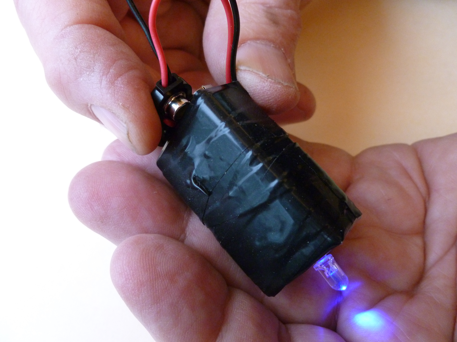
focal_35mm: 28
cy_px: 171
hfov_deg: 63.4
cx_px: 228
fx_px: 370
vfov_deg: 49.7
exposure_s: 1/60
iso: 400
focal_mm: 5
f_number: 3.3
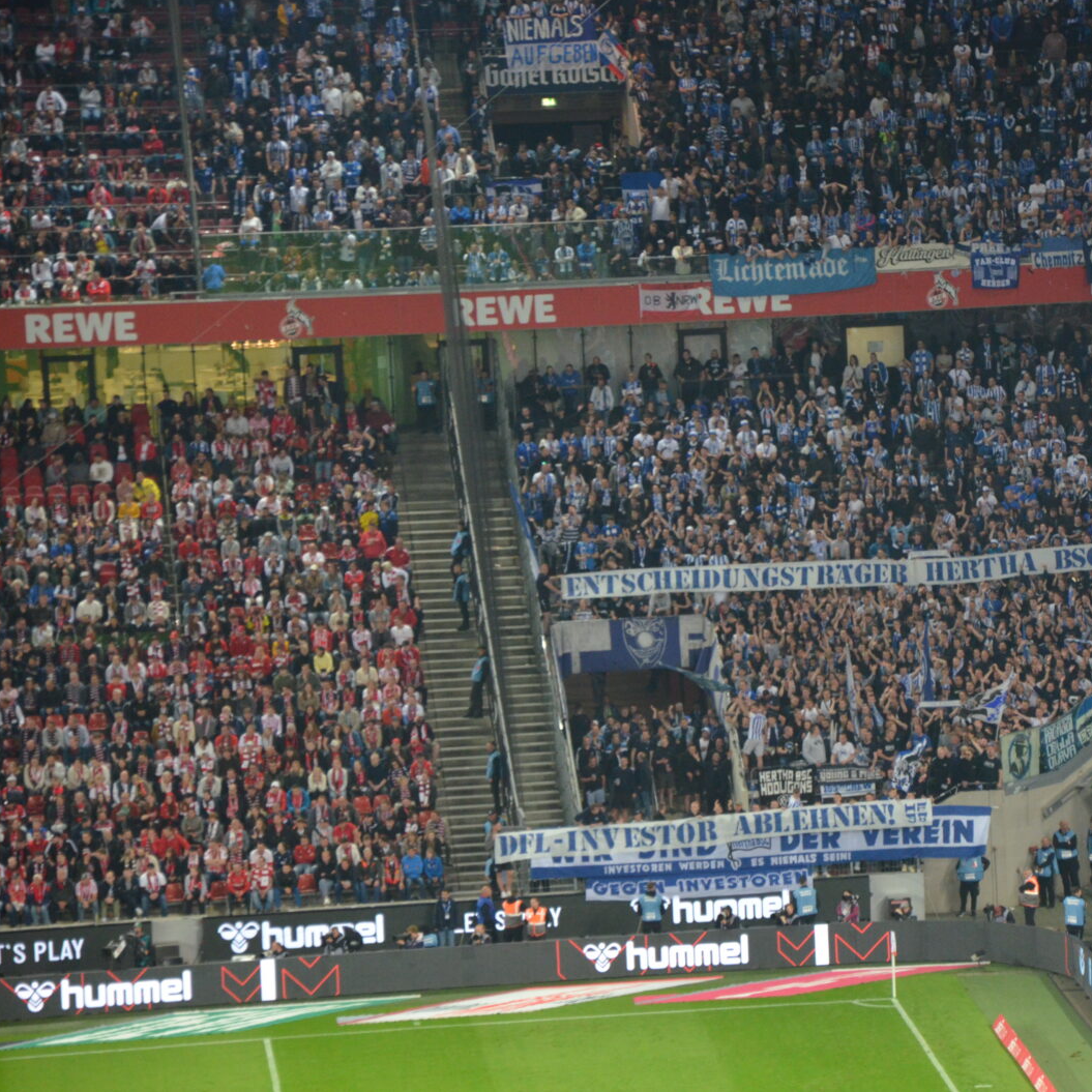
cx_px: 825
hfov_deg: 8.6
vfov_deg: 8.6
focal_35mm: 203
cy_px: 544
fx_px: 7232
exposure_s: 1/125
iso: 2000
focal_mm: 105
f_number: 5.6
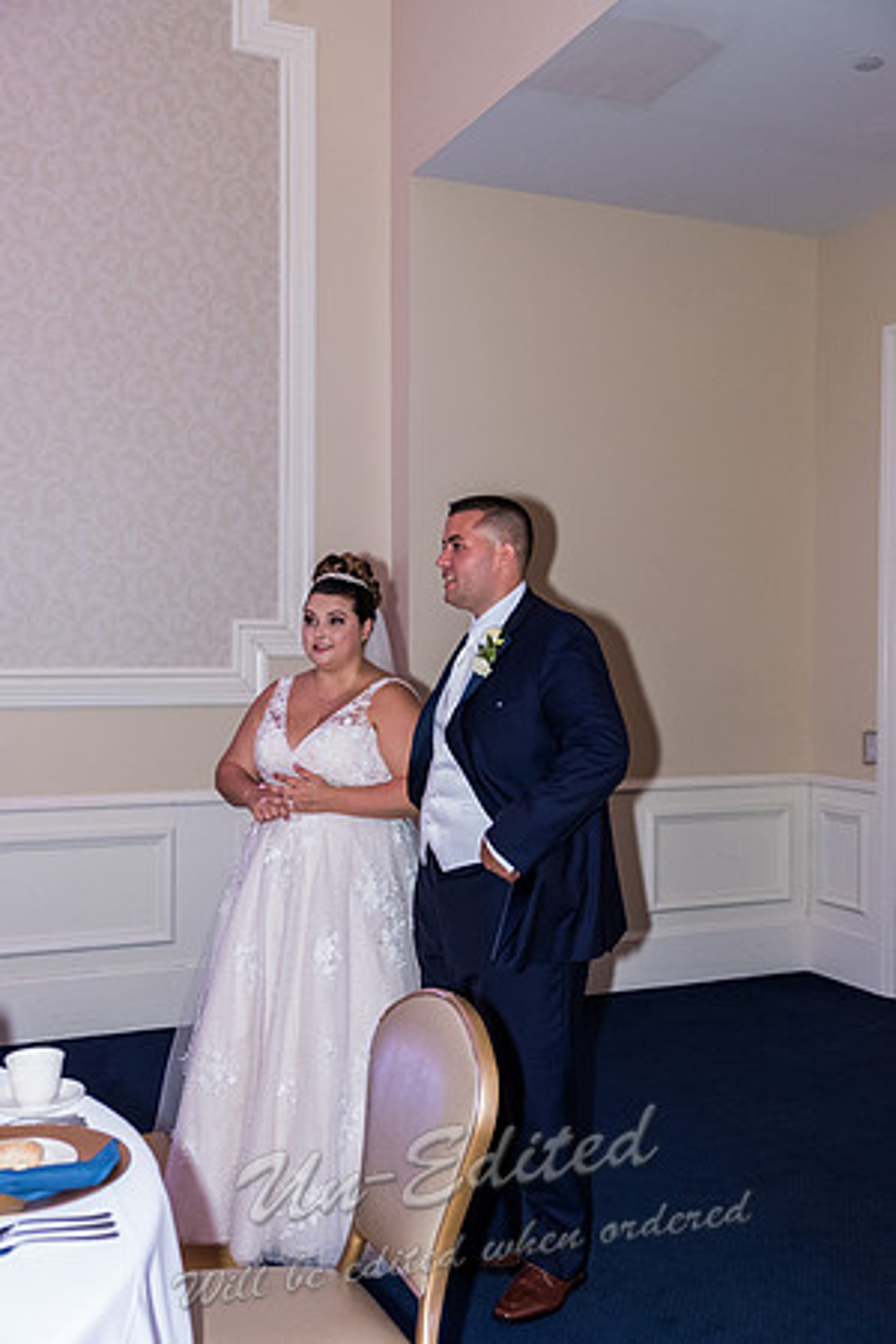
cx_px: 448
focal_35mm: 33
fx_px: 1232
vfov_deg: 57.2
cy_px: 672
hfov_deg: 40.0
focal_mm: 22.3
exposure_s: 1/125
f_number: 3.2
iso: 1600
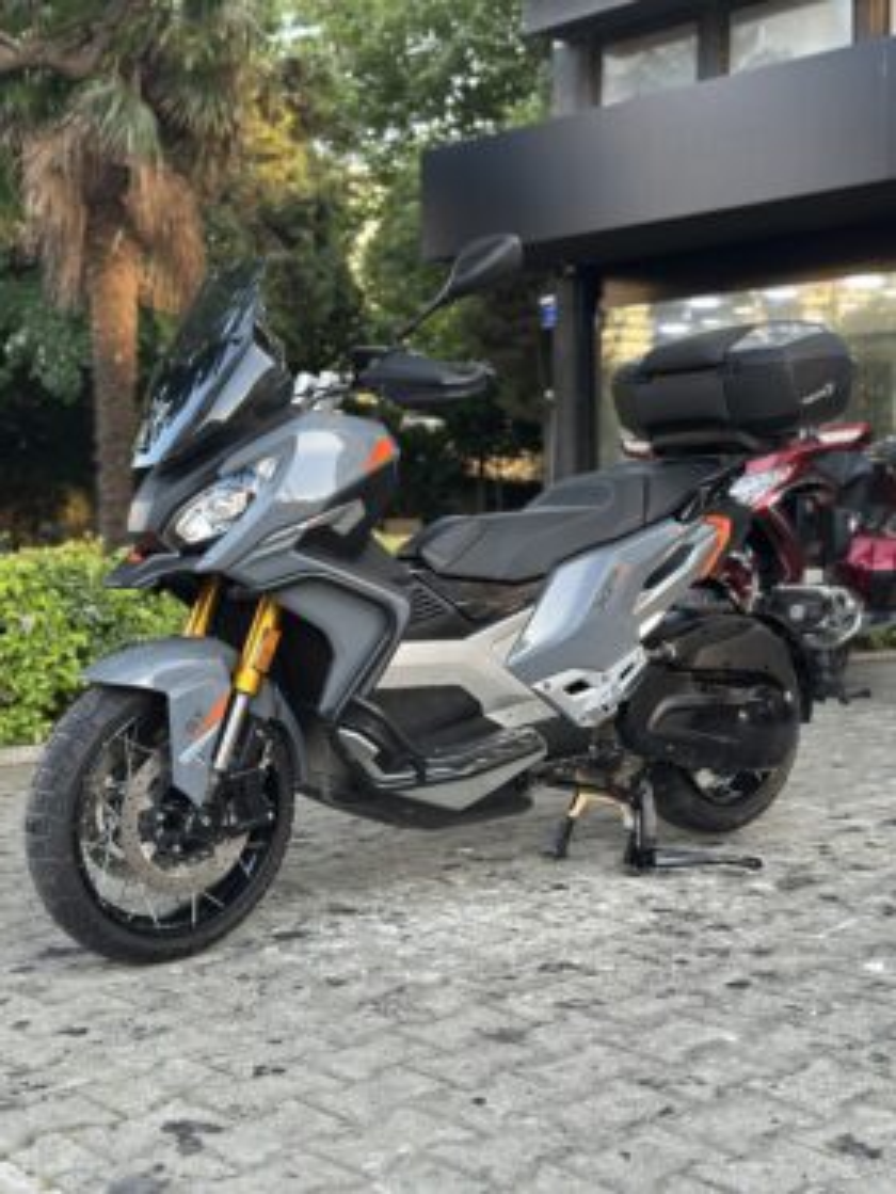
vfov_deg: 39.6
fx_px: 1656
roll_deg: +0.1
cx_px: 448
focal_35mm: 48
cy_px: 597
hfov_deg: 30.3
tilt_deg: -2.9
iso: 125
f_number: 1.78
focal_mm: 6.86
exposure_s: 1/121
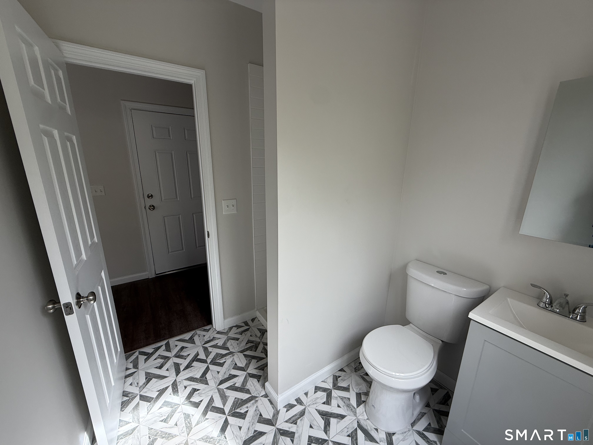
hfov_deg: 102.1
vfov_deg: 85.7
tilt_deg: -13.8
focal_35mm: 14
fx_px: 240
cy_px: 222
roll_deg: -0.7
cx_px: 296
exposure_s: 1/99
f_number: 2.2
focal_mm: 2.22
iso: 80
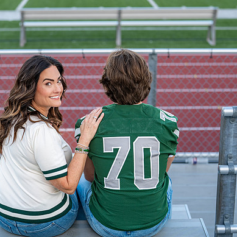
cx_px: 90
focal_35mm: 83
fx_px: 643
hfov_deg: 20.8
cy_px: 128
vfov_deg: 20.9
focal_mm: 50
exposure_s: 1/250
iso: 160
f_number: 2.2
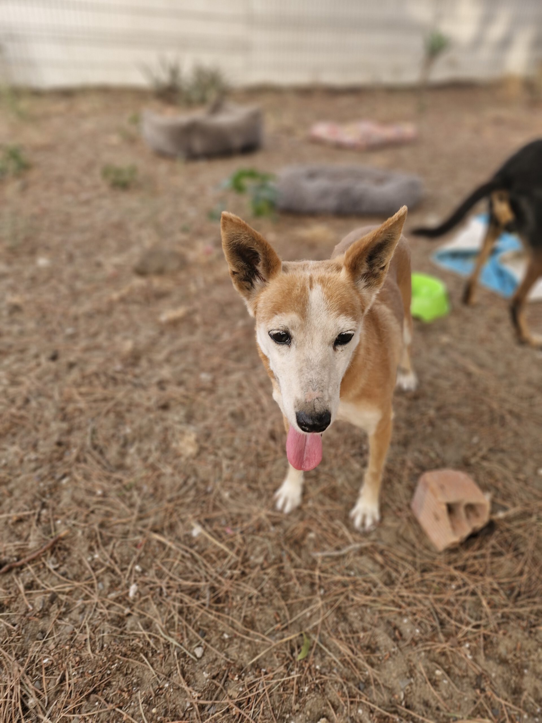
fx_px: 480
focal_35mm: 23
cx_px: 271
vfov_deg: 73.9
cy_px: 362
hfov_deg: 58.9
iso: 50
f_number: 1.8
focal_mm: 5.54
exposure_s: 1/100
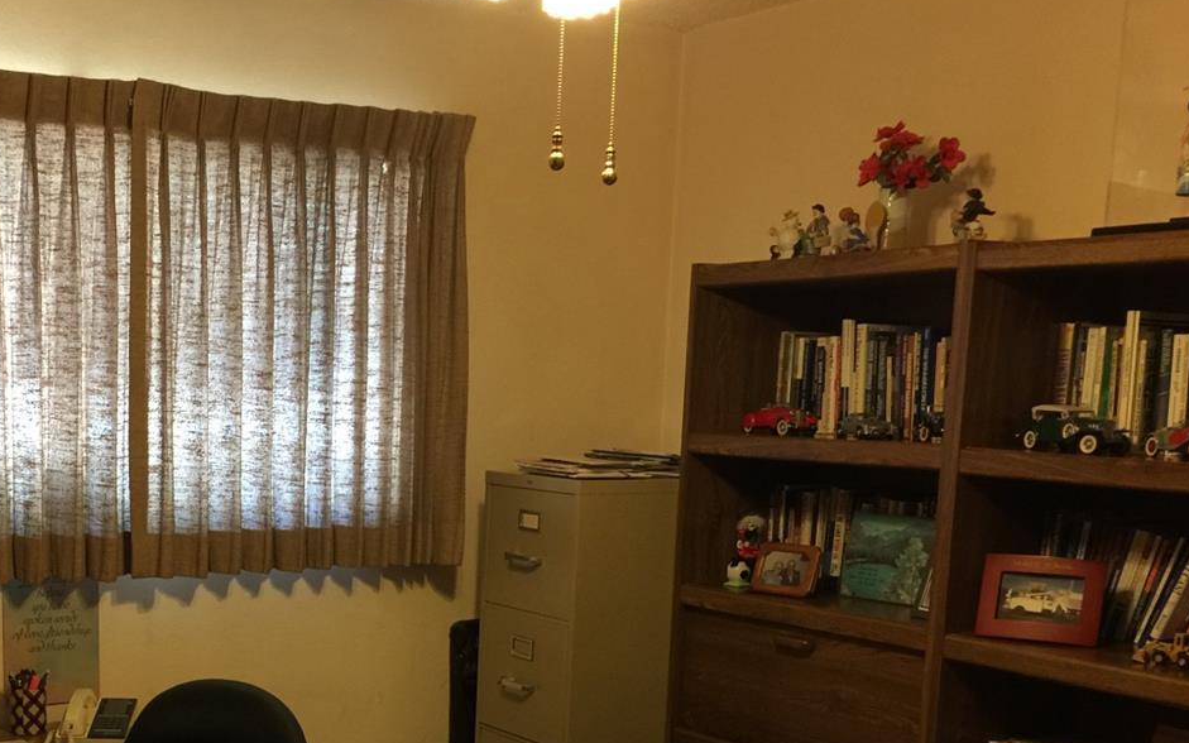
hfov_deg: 39.8
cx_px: 282
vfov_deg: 25.6
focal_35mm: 49
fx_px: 1588
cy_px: 653
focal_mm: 4.15
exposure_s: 1/4
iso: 64
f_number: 2.2
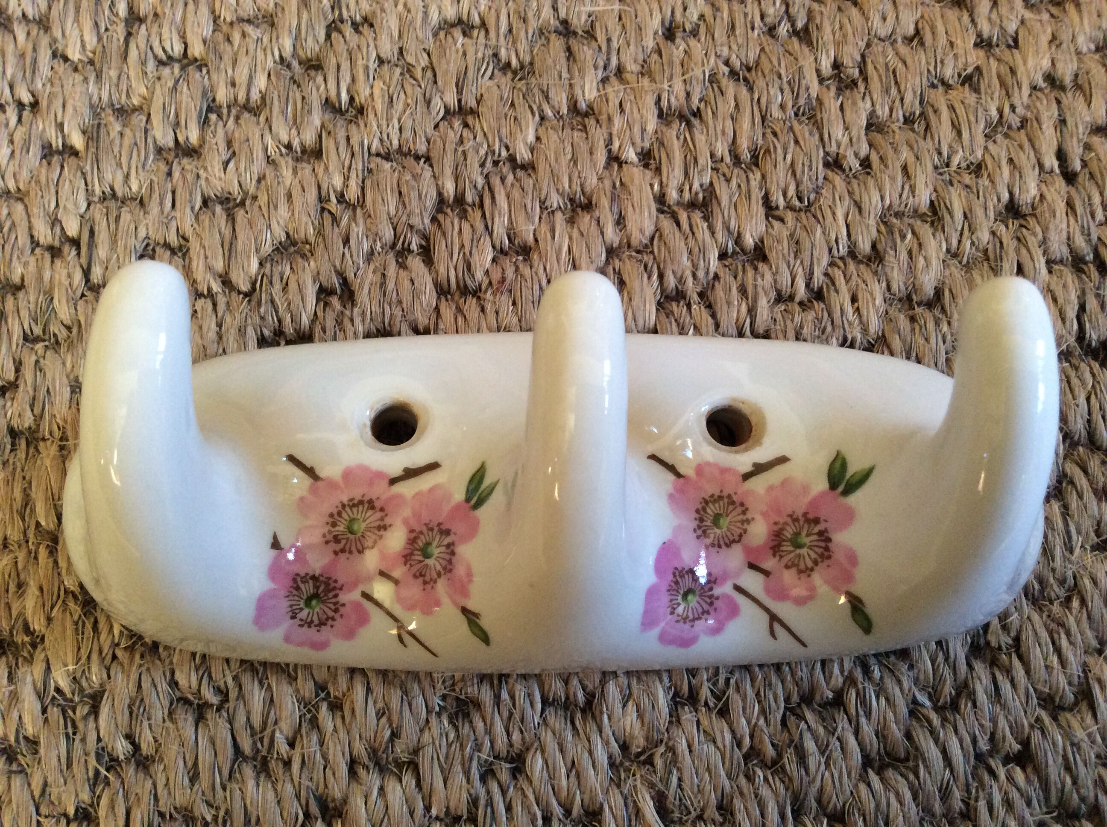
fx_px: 1022
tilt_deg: -78.8
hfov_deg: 56.9
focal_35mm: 32
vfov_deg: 44.1
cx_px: 554
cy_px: 414
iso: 160
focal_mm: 3.3
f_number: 2.4
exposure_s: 1/25
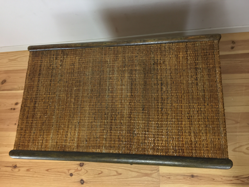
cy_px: 94
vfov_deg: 48.2
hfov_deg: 61.7
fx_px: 209
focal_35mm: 29
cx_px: 124
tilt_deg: -70.4
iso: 80
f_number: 2.2
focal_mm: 4.15
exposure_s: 1/33
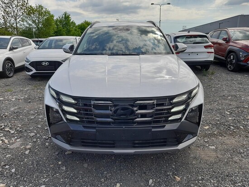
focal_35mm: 25
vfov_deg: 54.9
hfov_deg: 69.4
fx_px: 180
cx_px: 124
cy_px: 94
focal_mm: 4.6
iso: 20
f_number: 2
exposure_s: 1/701
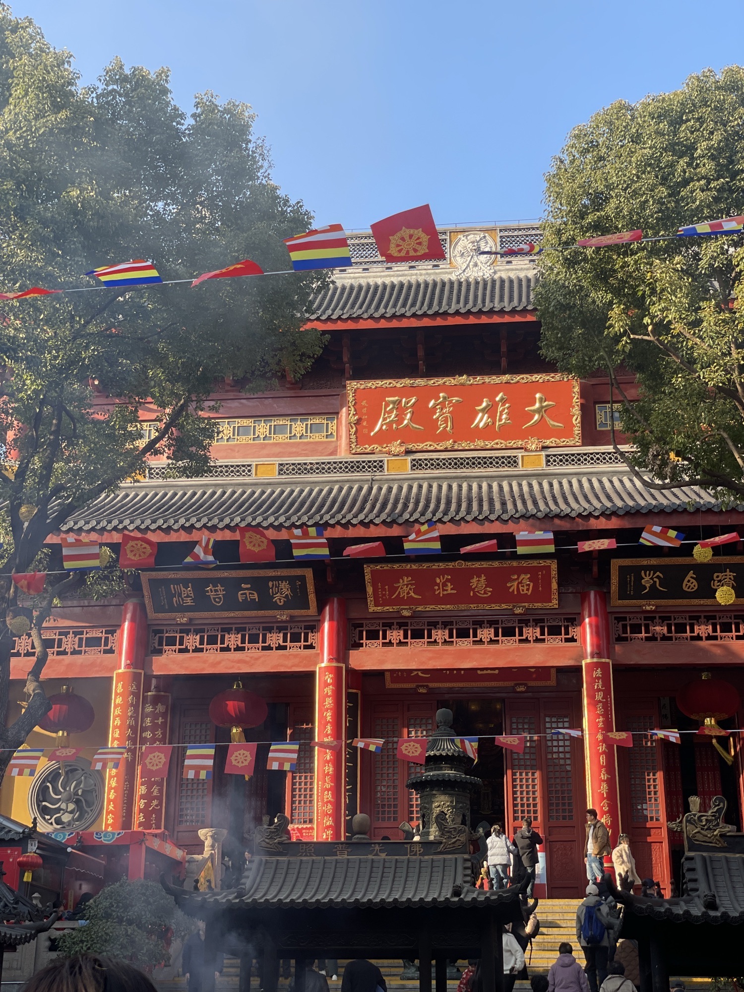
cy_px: 496
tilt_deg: +21.6
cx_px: 372
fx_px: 1490
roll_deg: +0.1
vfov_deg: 36.8
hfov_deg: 28.0
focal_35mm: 52
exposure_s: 1/375
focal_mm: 6
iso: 32
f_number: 2
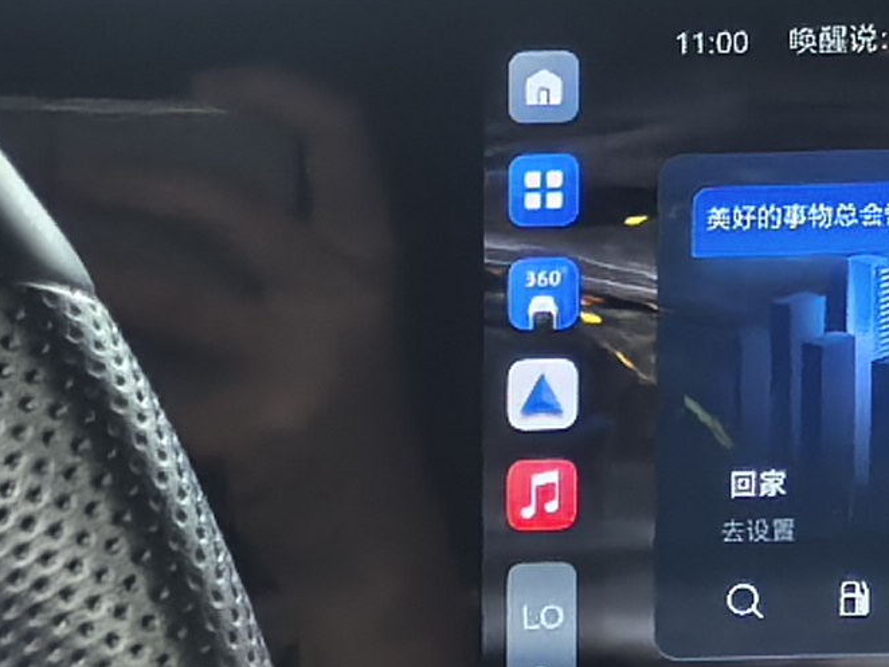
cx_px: -243
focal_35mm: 235
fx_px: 6037
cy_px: 1252
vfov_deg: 6.2
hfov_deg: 8.3
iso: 200
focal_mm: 5.34
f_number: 1.6
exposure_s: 1/100
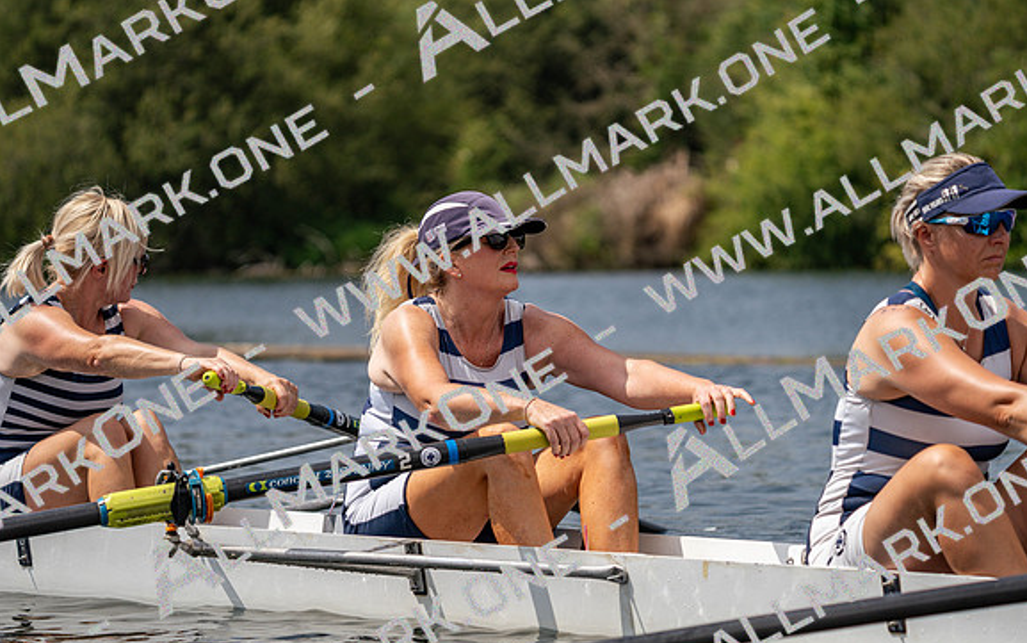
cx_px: 514
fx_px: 5739
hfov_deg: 10.2
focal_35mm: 205
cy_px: 343
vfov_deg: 6.4
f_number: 5.6
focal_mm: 200
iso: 160
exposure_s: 1/1600
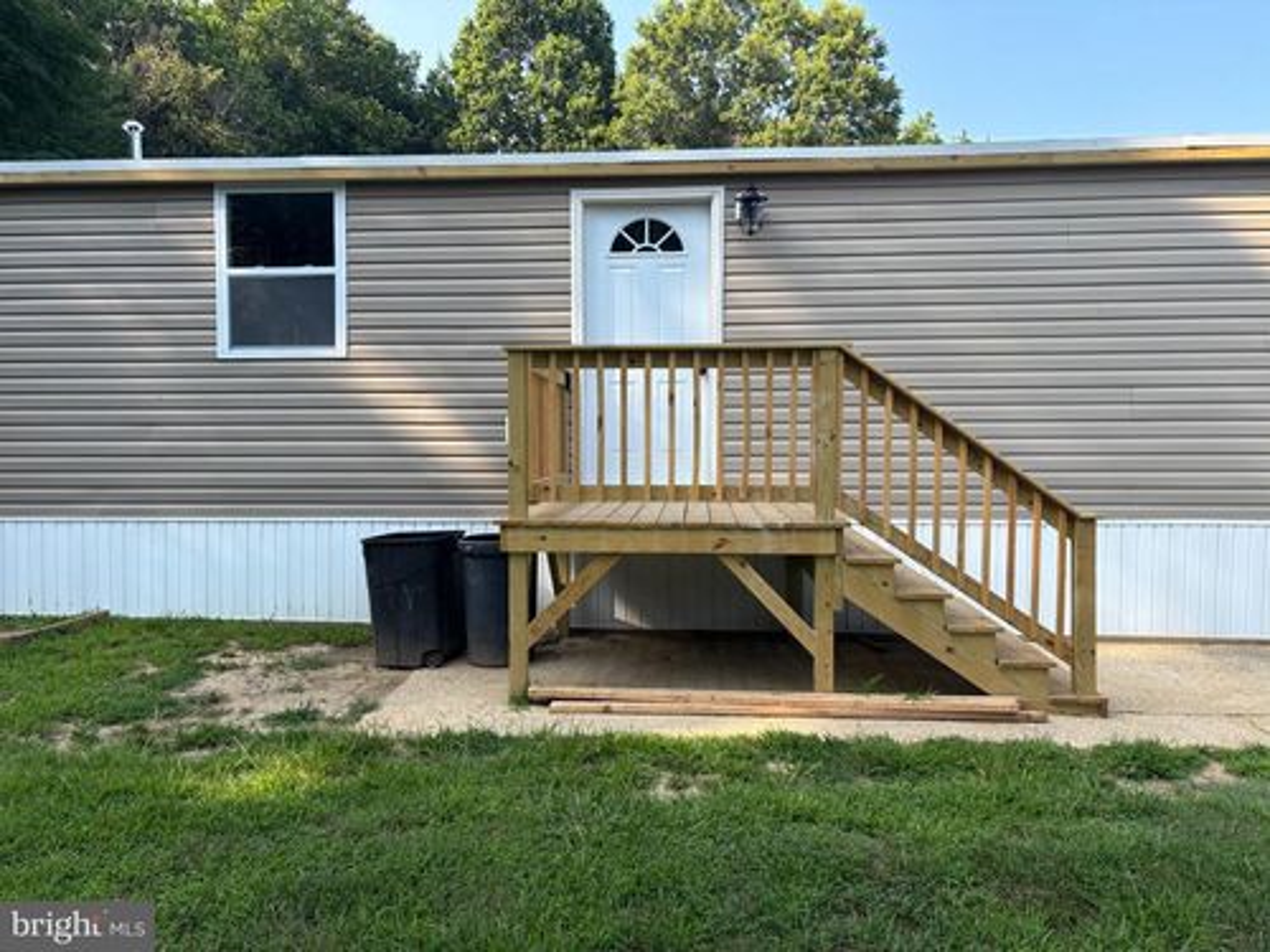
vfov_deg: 53.1
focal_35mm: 26
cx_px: 635
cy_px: 476
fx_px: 954
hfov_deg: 67.3
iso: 50
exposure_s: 1/792
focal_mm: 5.96
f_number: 1.6
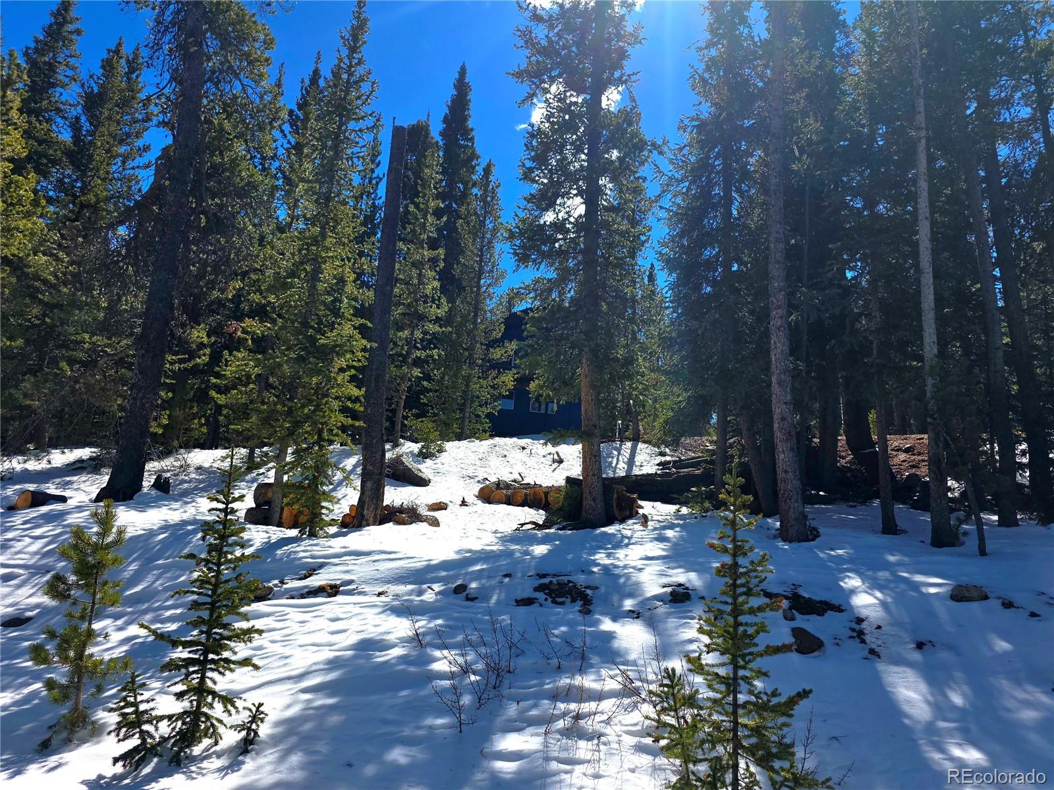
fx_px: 700
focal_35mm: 23
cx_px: 527
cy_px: 395
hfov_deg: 73.9
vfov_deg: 58.9
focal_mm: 6.3
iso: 12
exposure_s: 1/1667
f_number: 1.7
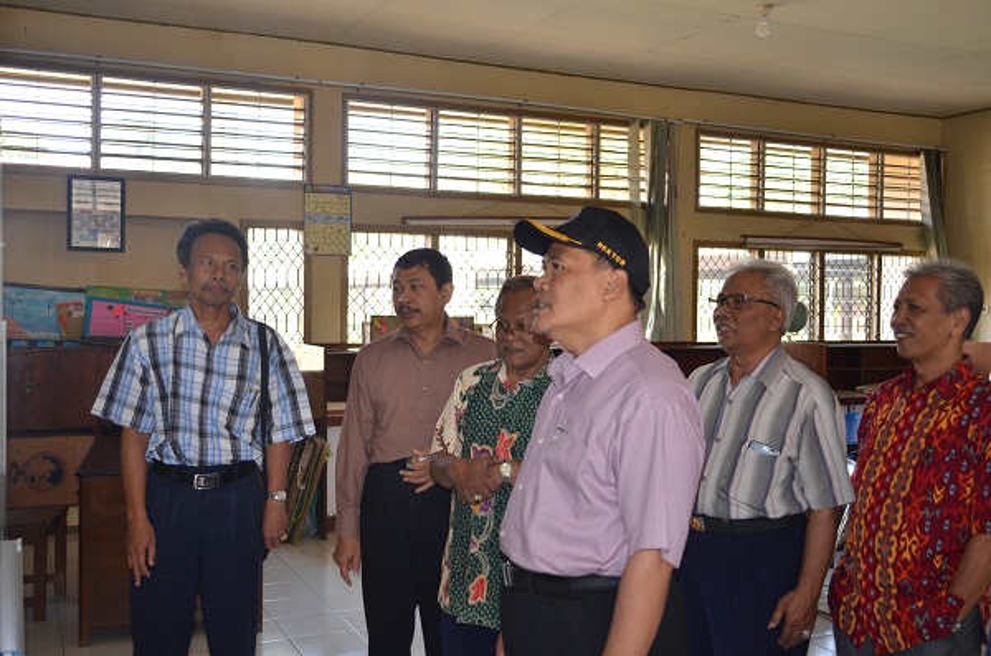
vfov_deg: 36.7
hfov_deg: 53.2
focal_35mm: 36
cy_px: 328
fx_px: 989
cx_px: 496
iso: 360
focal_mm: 24
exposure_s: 1/125
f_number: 2.8
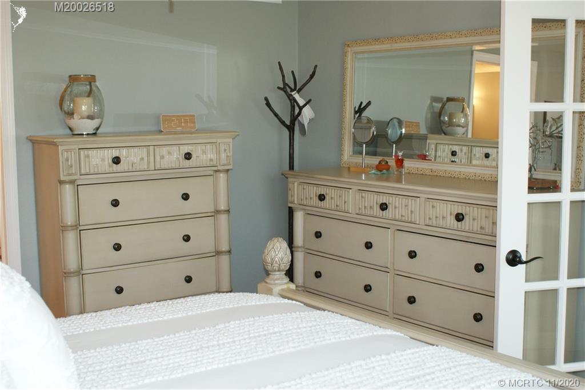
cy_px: 195
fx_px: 683
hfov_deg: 46.4
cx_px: 292
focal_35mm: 42
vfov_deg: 31.9
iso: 400
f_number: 5
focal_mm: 28
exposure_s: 1/60
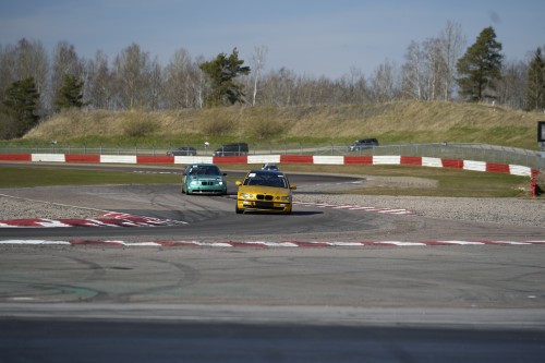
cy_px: 182
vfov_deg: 9.3
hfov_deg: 14.0
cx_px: 272
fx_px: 2225
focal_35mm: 147
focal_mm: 147
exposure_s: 1/1000
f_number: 3.5
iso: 125
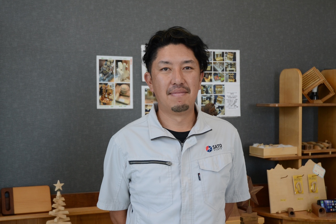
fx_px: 490
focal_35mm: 52
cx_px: 168
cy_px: 112
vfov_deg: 25.7
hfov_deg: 37.9
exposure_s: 1/200
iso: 800
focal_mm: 35
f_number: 4.2
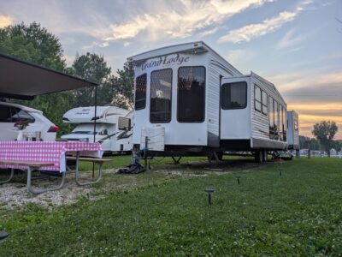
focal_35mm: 25
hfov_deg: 69.4
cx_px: 171
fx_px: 247
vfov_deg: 54.9
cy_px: 128
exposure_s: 1/408
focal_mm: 5.43
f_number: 1.89
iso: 42
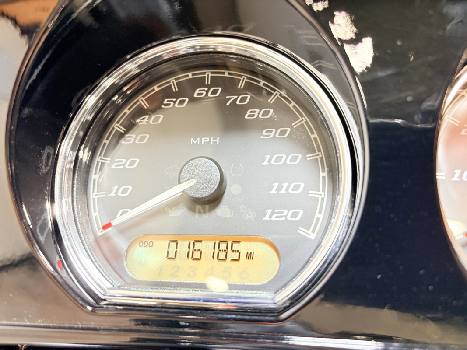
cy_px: 175
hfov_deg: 67.3
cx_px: 234
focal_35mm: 26
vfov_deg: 53.1
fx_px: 351
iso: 125
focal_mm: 5.96
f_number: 1.6
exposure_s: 1/41
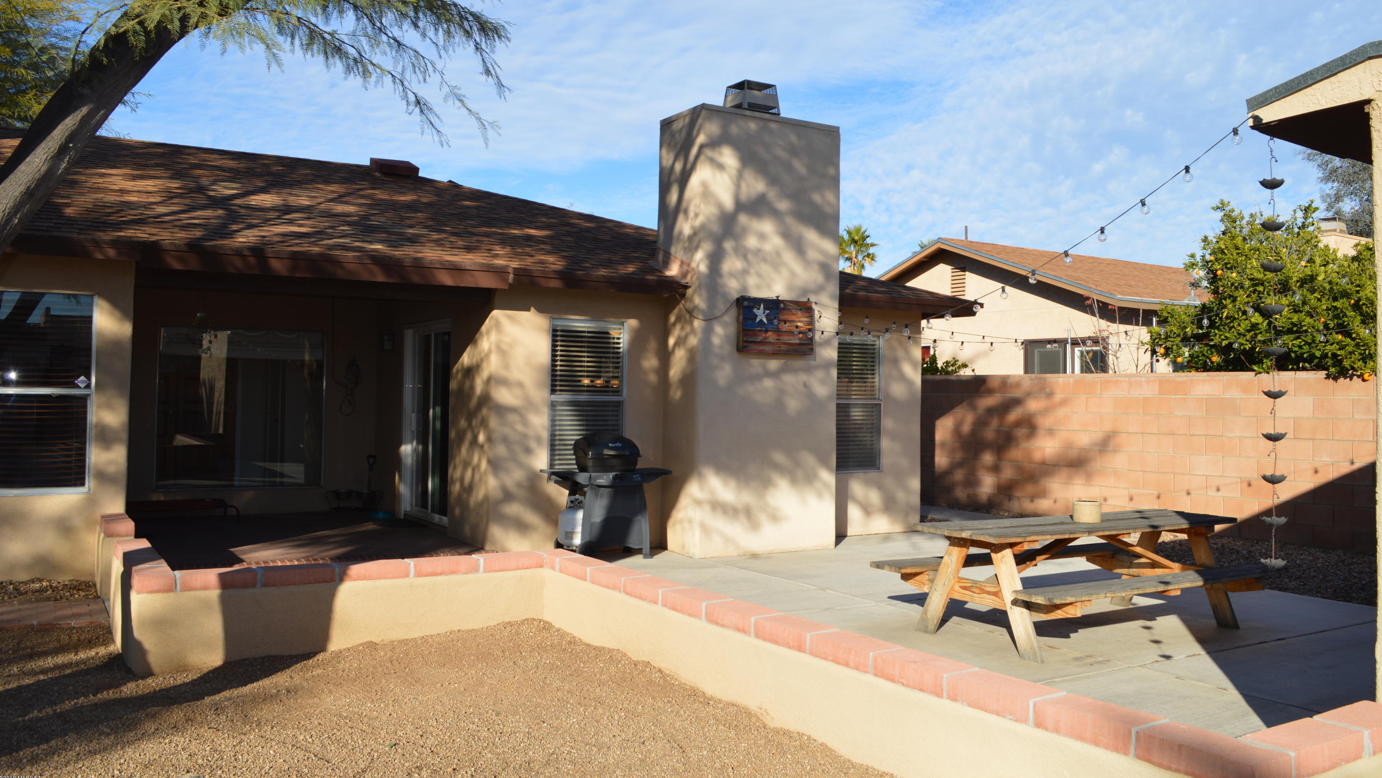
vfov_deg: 40.1
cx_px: 705
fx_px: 1063
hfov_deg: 66.1
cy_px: 336
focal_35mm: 29
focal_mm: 18
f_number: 8
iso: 100
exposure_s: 1/200
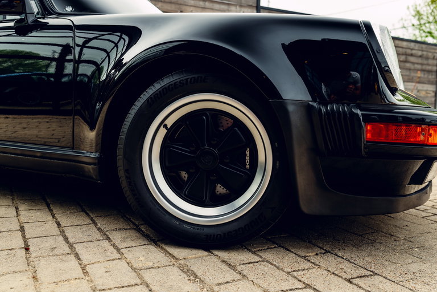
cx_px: 218
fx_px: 425
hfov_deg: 54.4
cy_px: 146
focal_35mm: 35
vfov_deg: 37.9
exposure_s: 1/50
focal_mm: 35
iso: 200
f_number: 4
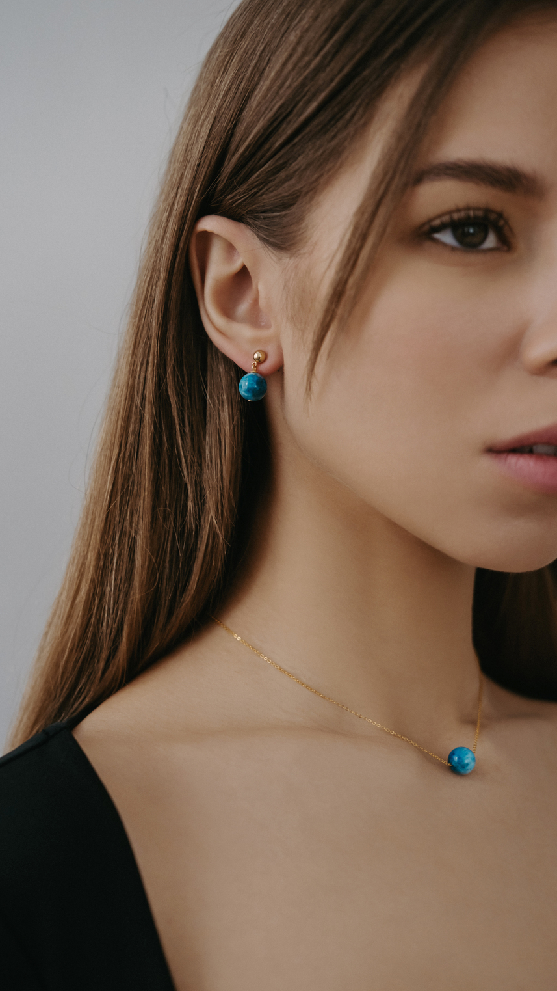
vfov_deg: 37.2
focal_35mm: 56
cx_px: 254
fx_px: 1470
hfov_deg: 21.5
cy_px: 495
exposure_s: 1/250
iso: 800
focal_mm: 35
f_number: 2.5
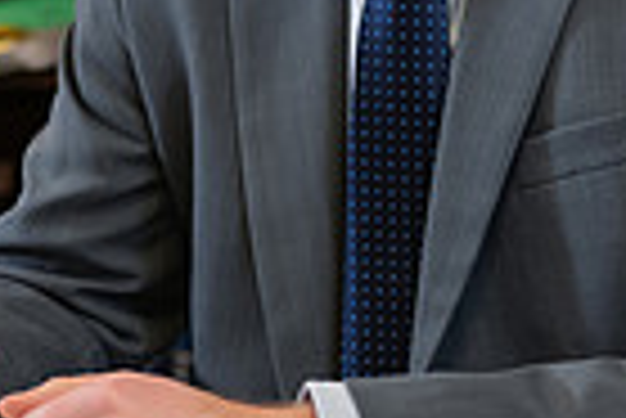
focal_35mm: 209
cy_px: -43
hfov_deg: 9.8
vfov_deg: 6.6
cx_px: 18
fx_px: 3638
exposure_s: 1/160
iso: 800
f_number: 3.2
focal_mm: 50
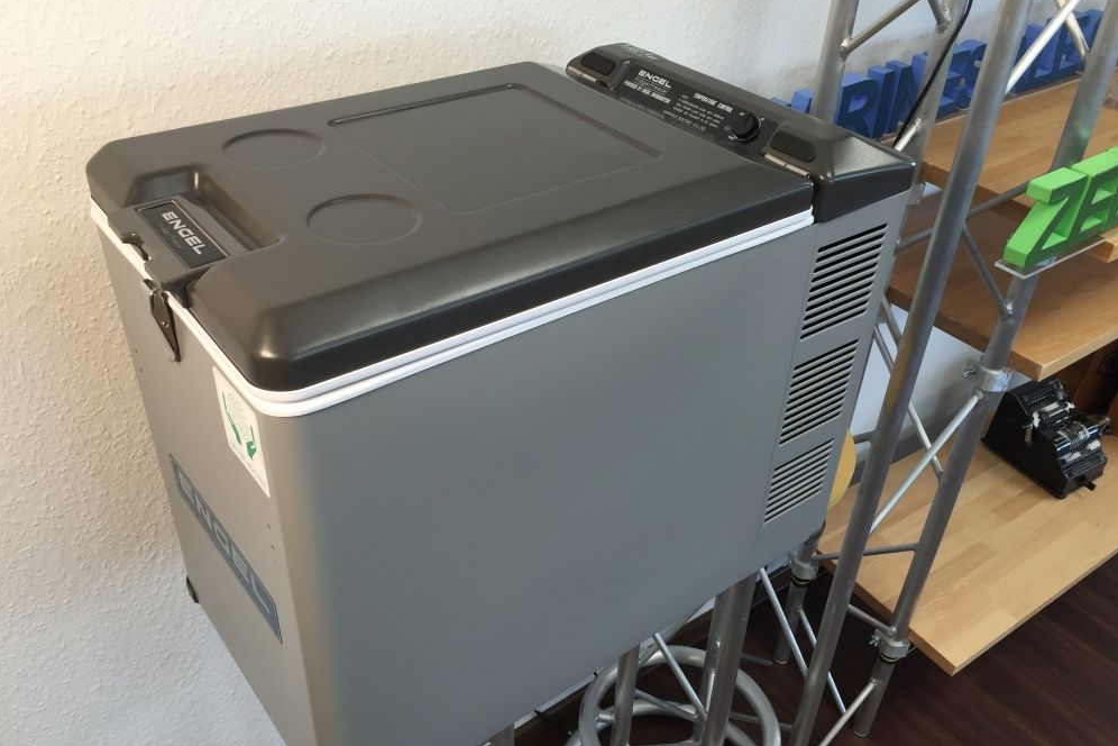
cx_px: 558
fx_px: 963
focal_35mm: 31
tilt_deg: -35.1
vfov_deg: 42.3
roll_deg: +0.4
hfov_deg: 60.3
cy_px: 380
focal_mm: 4.15
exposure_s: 1/50
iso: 32
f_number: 2.2
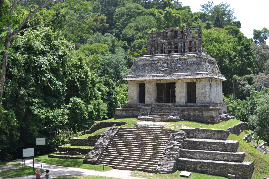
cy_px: 90
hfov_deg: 41.1
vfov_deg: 28.1
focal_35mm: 48
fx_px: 359
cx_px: 134
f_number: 5.6
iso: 100
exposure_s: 1/125
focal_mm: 32
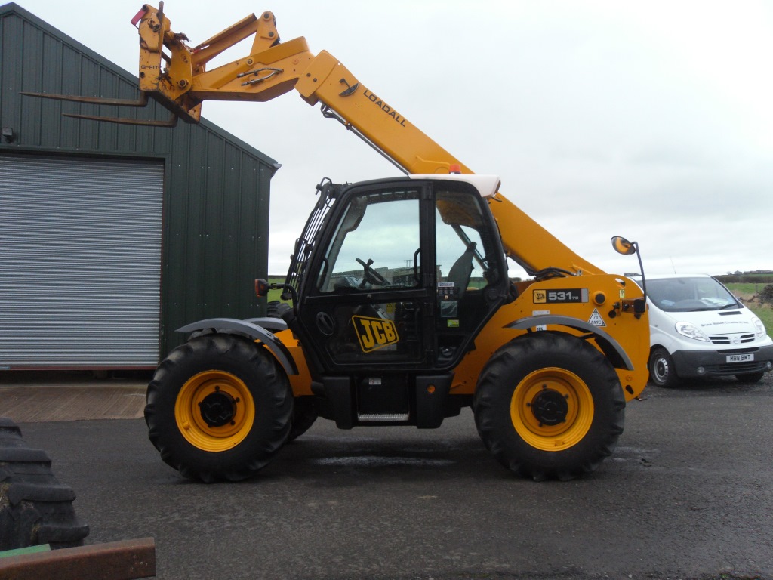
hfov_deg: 52.6
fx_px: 782
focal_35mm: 35
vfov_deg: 40.7
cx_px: 386
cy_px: 290
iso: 200
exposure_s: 1/45
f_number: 3.5
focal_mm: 6.3
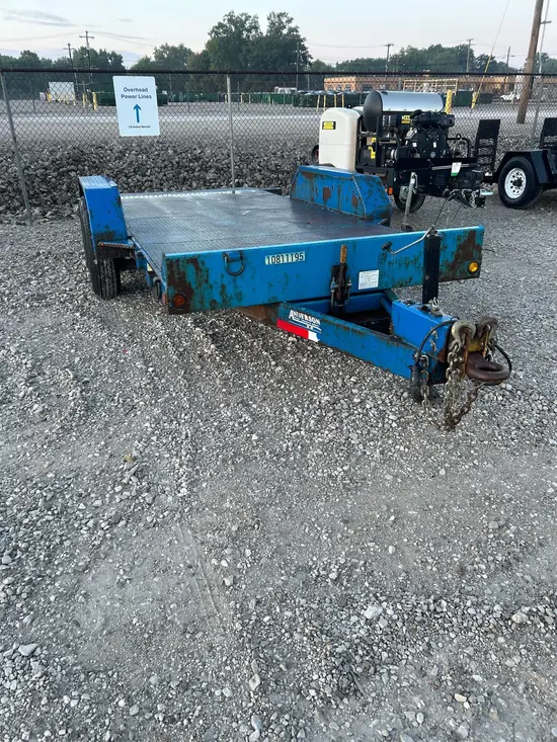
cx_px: 278
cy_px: 371
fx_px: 558
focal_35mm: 26
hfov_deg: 53.1
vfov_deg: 67.3
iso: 125
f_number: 1.5
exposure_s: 1/121
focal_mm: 5.7
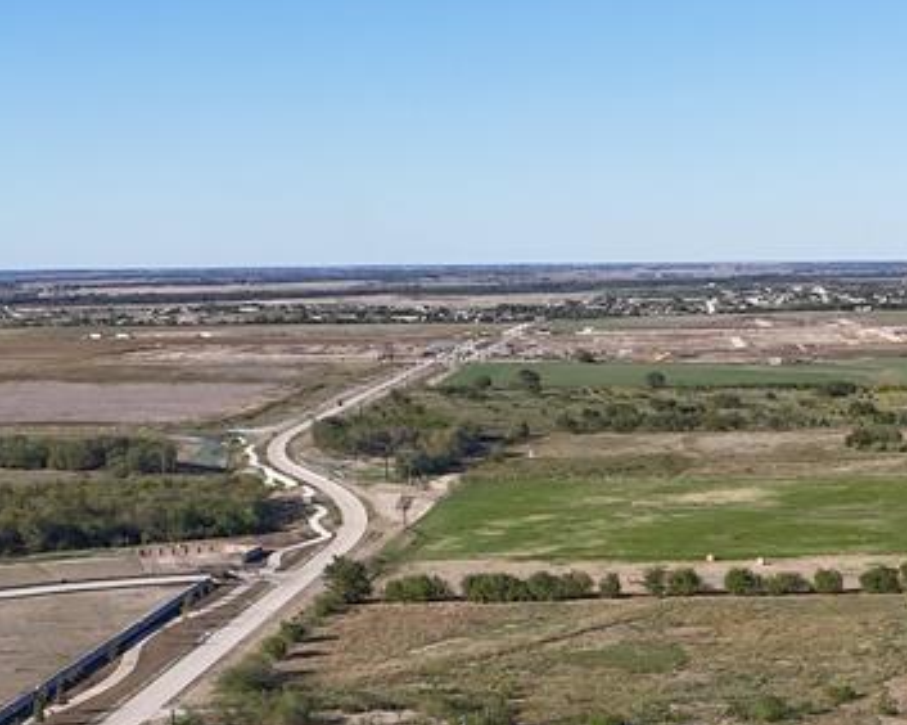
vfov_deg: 21.5
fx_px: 1824
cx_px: 591
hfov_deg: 27.8
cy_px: 756
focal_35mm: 68
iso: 120
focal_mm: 4.55
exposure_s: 1/800
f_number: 2.8
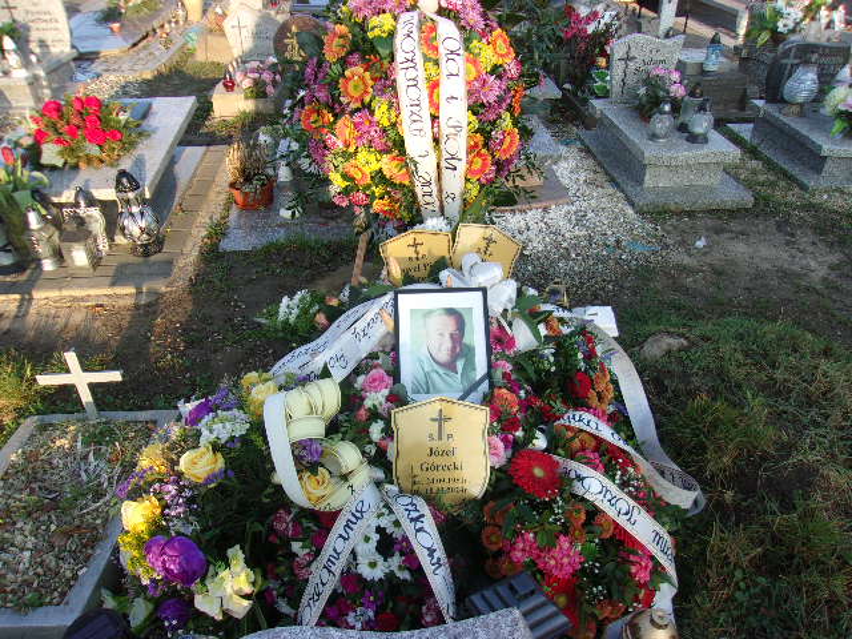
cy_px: 320
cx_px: 426
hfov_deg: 65.3
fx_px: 665
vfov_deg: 51.4
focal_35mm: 27
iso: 80
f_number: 3
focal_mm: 4.9
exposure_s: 1/240
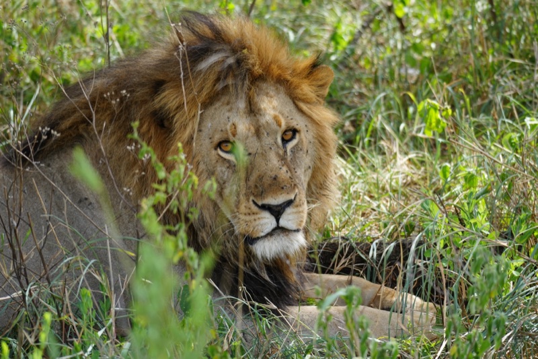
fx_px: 4370
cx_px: 269
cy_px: 180
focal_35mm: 292
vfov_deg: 4.7
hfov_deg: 7.0
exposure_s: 1/320
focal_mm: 195
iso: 320
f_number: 5.6
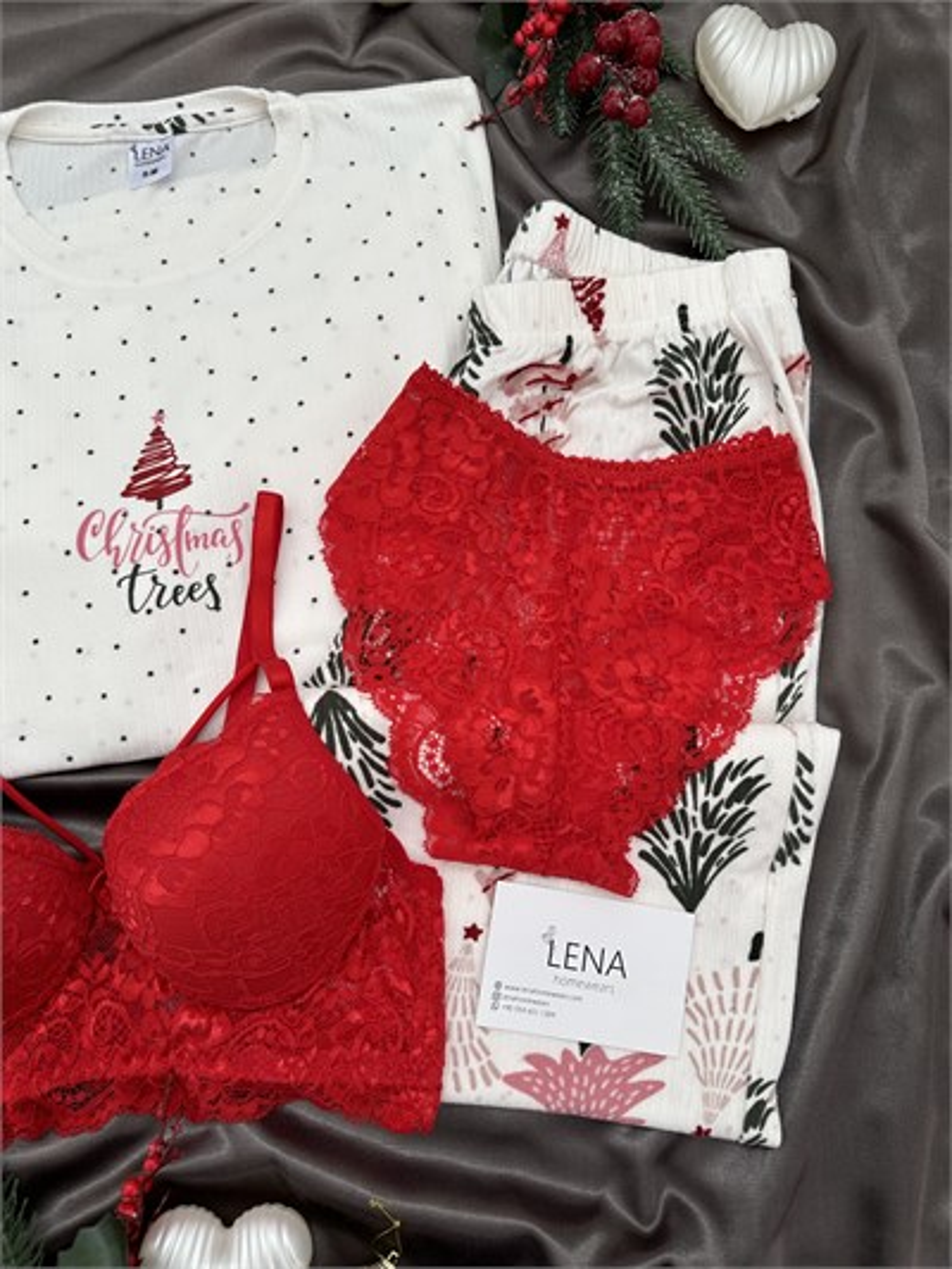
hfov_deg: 56.8
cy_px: 634
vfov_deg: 71.6
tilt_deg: -81.7
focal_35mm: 24
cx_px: 476
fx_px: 880
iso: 64
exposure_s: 1/121
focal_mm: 6.86
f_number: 1.78
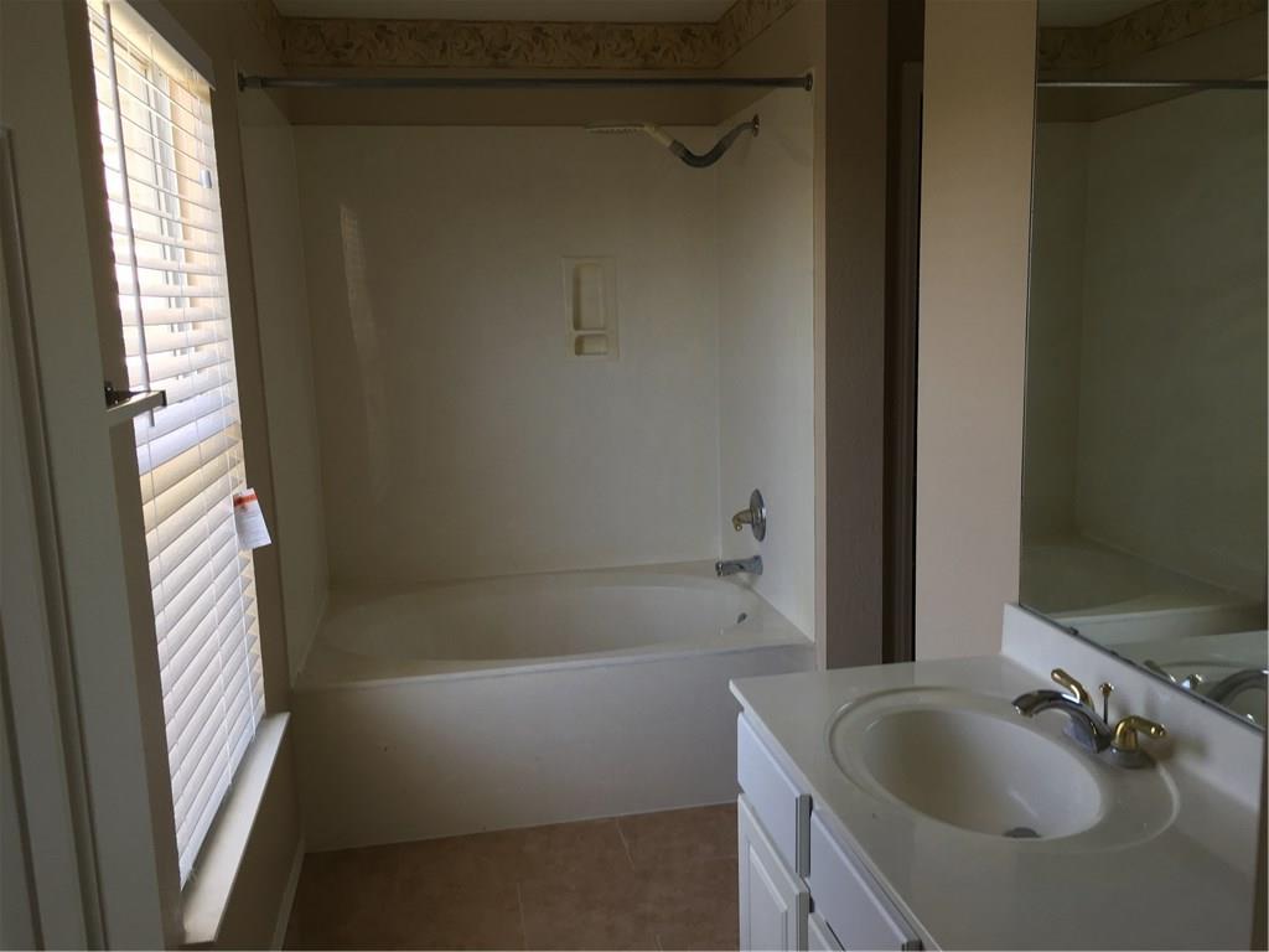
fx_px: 1063
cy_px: 476
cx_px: 634
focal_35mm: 29
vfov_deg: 48.2
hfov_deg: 61.7
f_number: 2.2
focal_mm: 4.15
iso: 32
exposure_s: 1/60
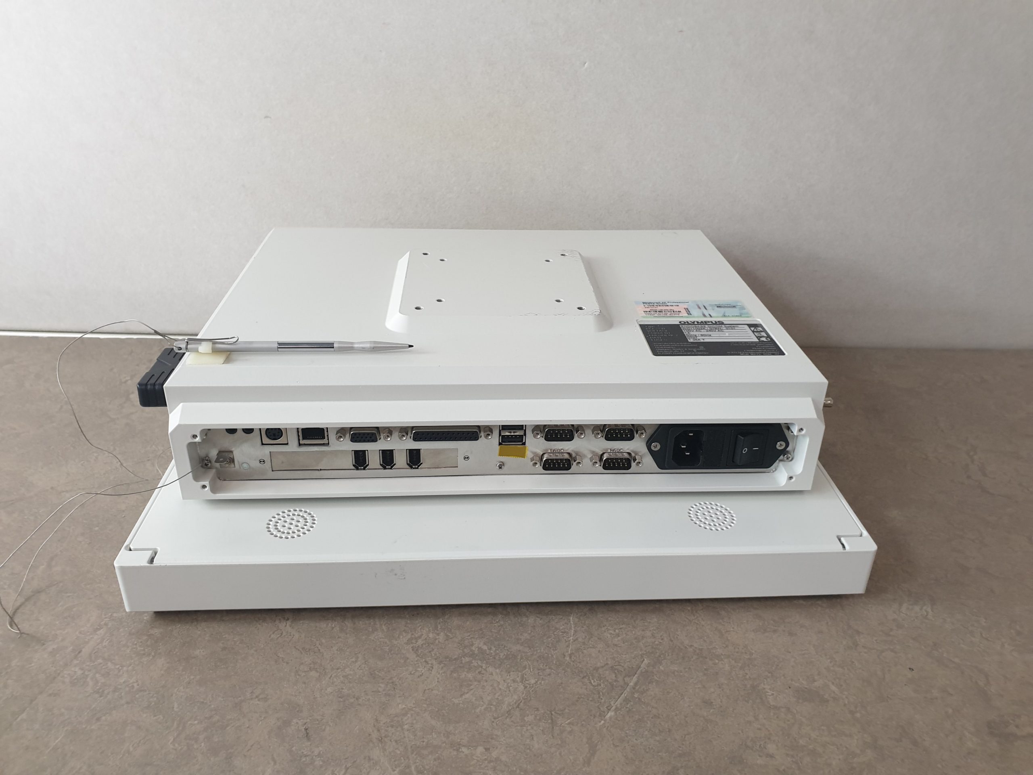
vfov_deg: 53.1
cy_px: 388
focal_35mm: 26
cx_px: 516
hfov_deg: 67.3
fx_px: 776
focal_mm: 4.3
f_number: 2.4
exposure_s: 1/50
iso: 200
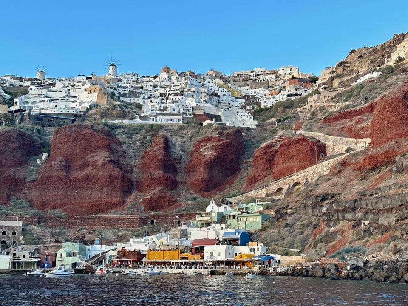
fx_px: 566
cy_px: 153
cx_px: 204
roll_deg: -0.2
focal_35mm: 48
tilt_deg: +10.0
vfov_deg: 30.3
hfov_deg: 39.7
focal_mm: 6.86
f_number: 1.78
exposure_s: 1/419
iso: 64
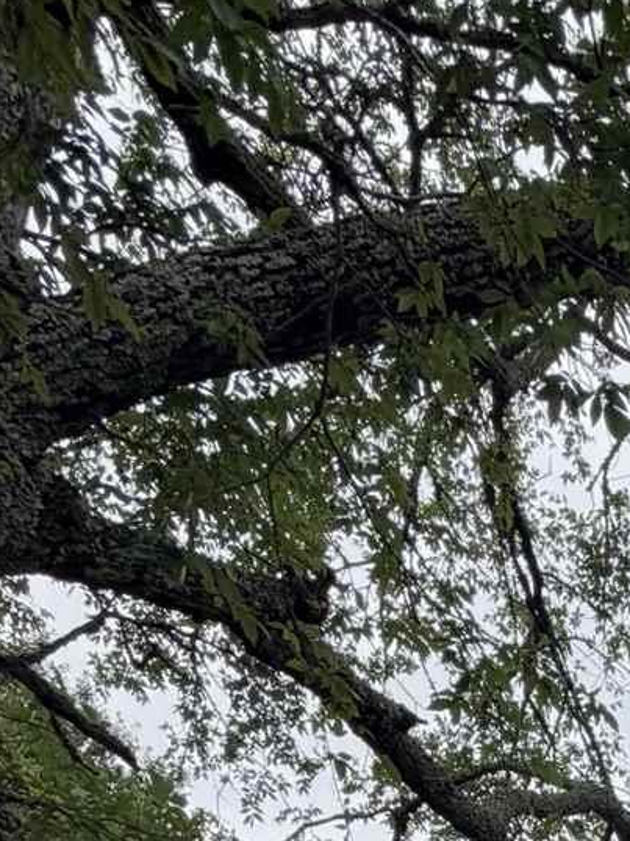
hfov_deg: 20.3
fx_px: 1457
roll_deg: +0.0
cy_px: 1544
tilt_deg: -0.8
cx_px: 994
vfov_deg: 20.9
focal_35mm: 60
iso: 40
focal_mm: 2.22
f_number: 2.2
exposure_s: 1/658
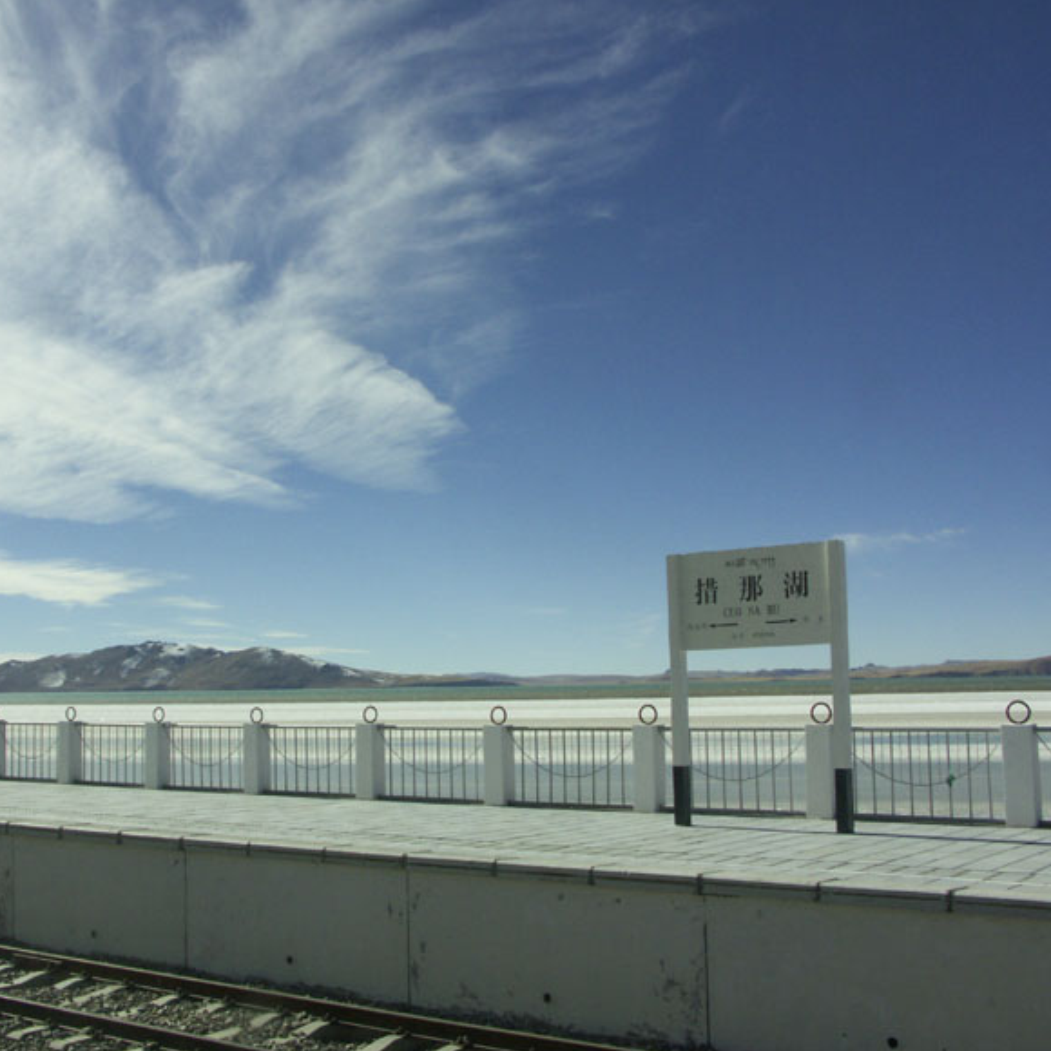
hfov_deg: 42.6
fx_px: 1340
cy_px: 511
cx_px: 413
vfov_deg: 42.8
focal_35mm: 39
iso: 100
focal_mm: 8.35
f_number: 9
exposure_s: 1/400
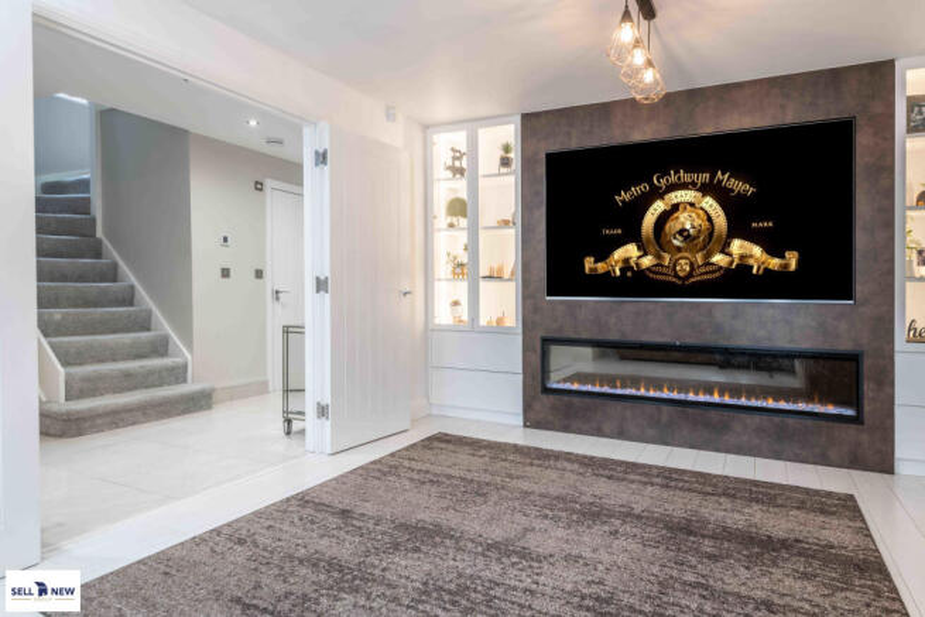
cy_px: 308
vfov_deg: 57.3
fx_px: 565
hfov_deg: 78.6
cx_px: 462
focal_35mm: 22
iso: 80
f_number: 9
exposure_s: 1/3
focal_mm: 22
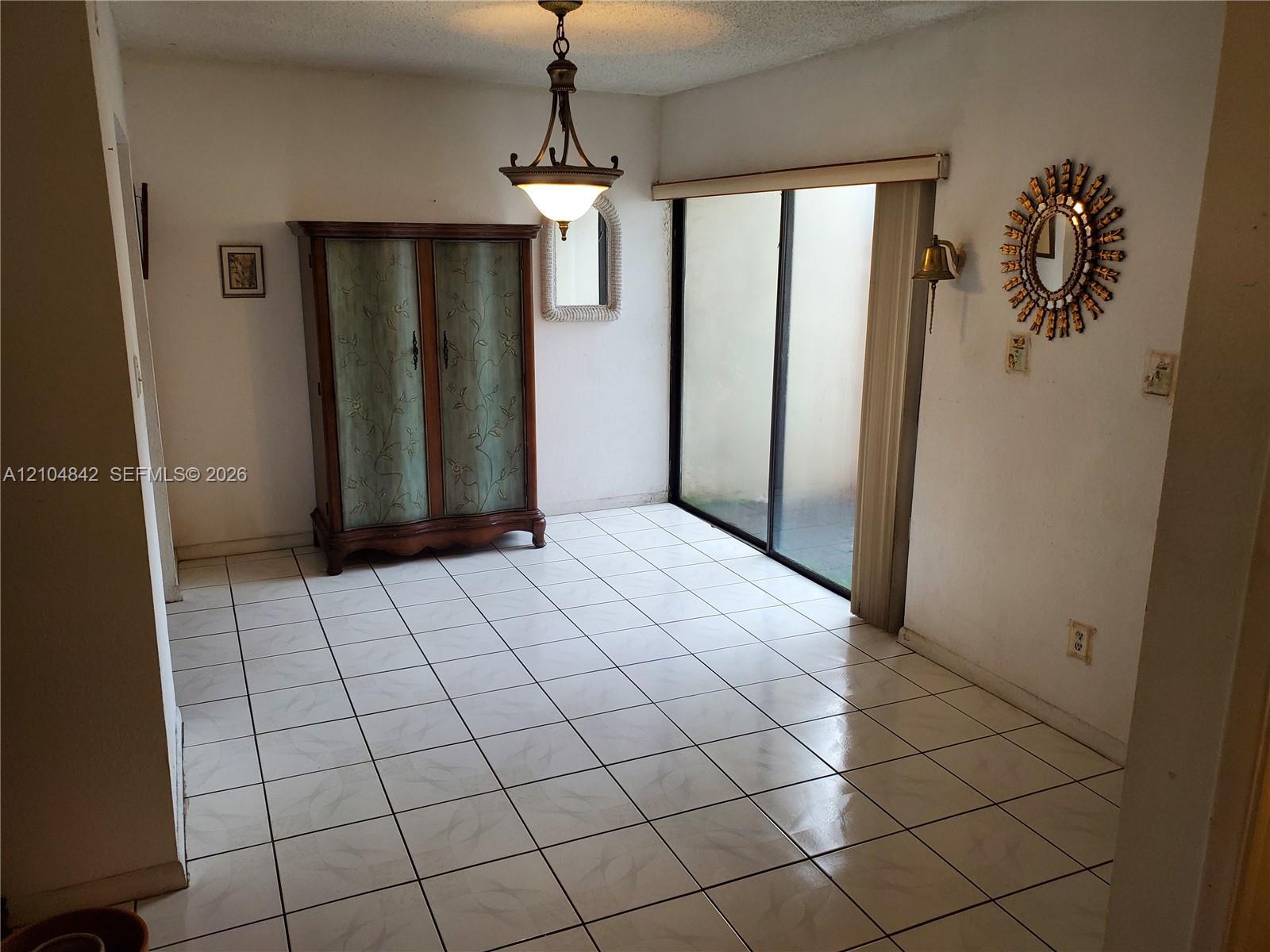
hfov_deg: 67.3
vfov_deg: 53.1
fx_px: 954
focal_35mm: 26
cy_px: 476
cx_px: 635
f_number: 2.4
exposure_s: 1/60
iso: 200
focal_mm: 4.3
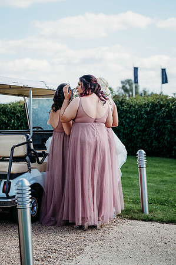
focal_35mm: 85
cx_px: 88
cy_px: 132
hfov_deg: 16.0
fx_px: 625
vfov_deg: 23.9
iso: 100
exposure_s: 1/1250
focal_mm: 85
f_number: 3.5
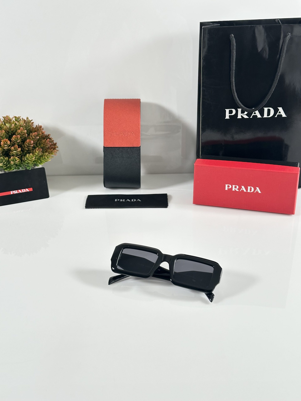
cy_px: 200
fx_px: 557
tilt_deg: -26.1
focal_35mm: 48
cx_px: 150
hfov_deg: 30.3
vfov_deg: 39.7
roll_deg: +1.1
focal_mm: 6.86
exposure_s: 1/100
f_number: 1.78
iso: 125
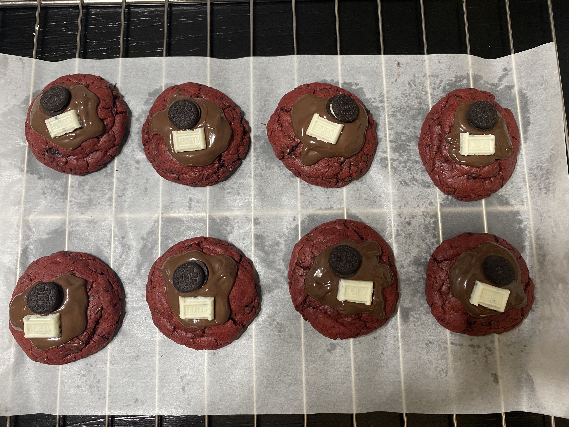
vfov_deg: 53.1
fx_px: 427
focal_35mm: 26
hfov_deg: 67.3
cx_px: 284
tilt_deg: -81.6
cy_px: 214
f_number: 1.8
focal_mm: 4.25
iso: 160
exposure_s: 1/60
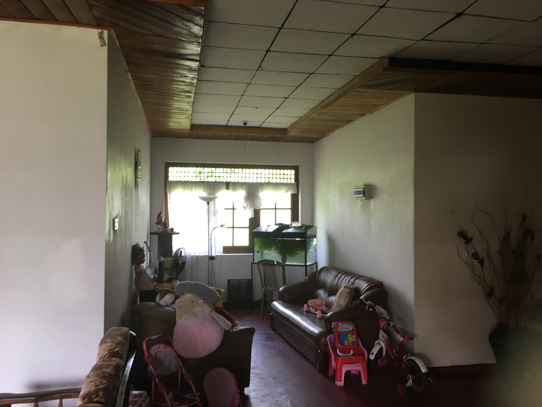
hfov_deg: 61.7
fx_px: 454
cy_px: 204
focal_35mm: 29
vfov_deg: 48.2
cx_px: 271
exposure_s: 1/33
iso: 64
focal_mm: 4.15
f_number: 2.2
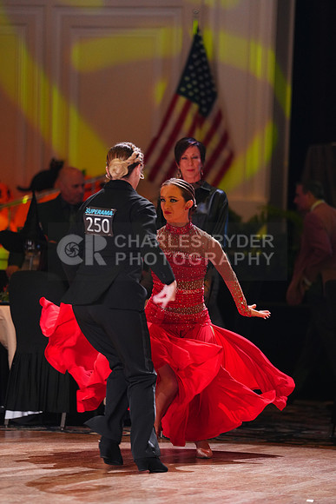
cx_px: 168
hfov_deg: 6.9
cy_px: 252
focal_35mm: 200
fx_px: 2798
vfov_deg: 10.3
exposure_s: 1/400
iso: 2000
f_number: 2.8
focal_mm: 200
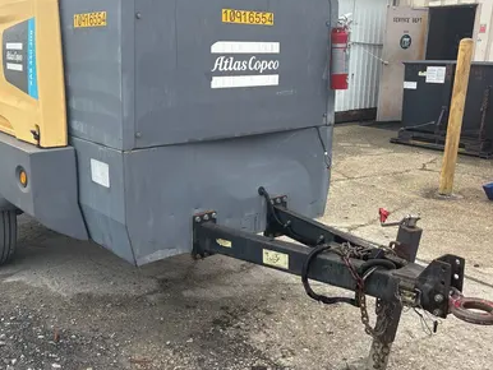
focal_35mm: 37
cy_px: 186
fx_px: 527
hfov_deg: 49.9
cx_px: 208
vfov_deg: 38.7
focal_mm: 5.96
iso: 40
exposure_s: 1/244
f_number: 1.6
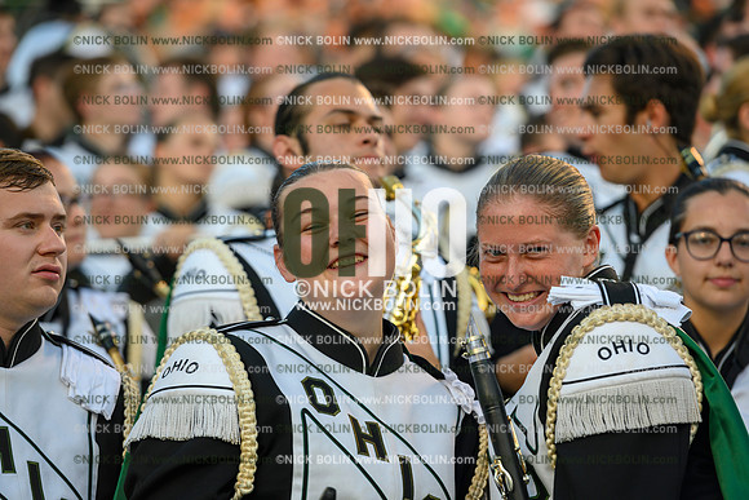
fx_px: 3746
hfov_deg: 11.4
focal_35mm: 180
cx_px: 374
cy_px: 250
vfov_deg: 7.6
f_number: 4
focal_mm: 180
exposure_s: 1/125
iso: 160
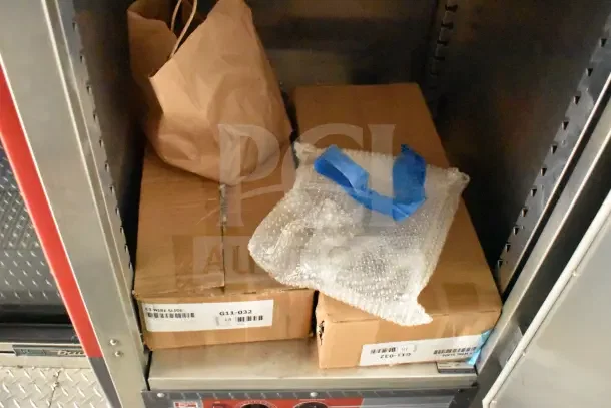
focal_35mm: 33
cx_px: 306
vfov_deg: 40.0
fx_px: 560
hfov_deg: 57.2
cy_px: 204
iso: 25600
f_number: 3.8
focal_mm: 22
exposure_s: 1/40
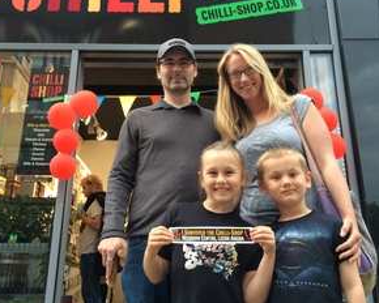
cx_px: 165
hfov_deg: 46.7
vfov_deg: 38.0
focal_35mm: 39
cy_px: 115
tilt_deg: +20.4
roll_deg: -1.4
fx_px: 437
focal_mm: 4.15
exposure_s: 1/30
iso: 50
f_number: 2.2
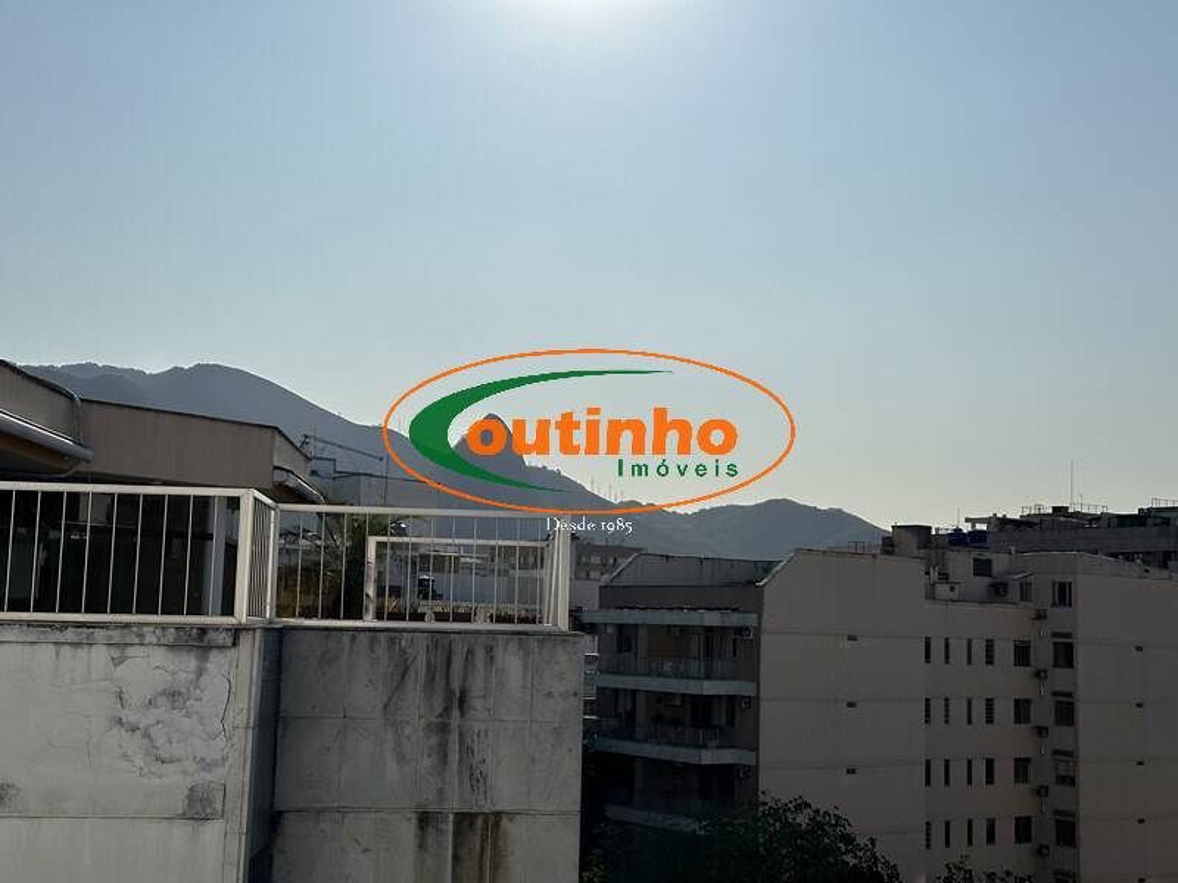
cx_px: 589
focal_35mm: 48
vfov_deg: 30.3
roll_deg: -1.1
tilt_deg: +6.2
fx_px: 1633
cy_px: 442
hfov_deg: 39.7
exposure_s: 1/18868
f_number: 1.78
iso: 50
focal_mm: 6.86
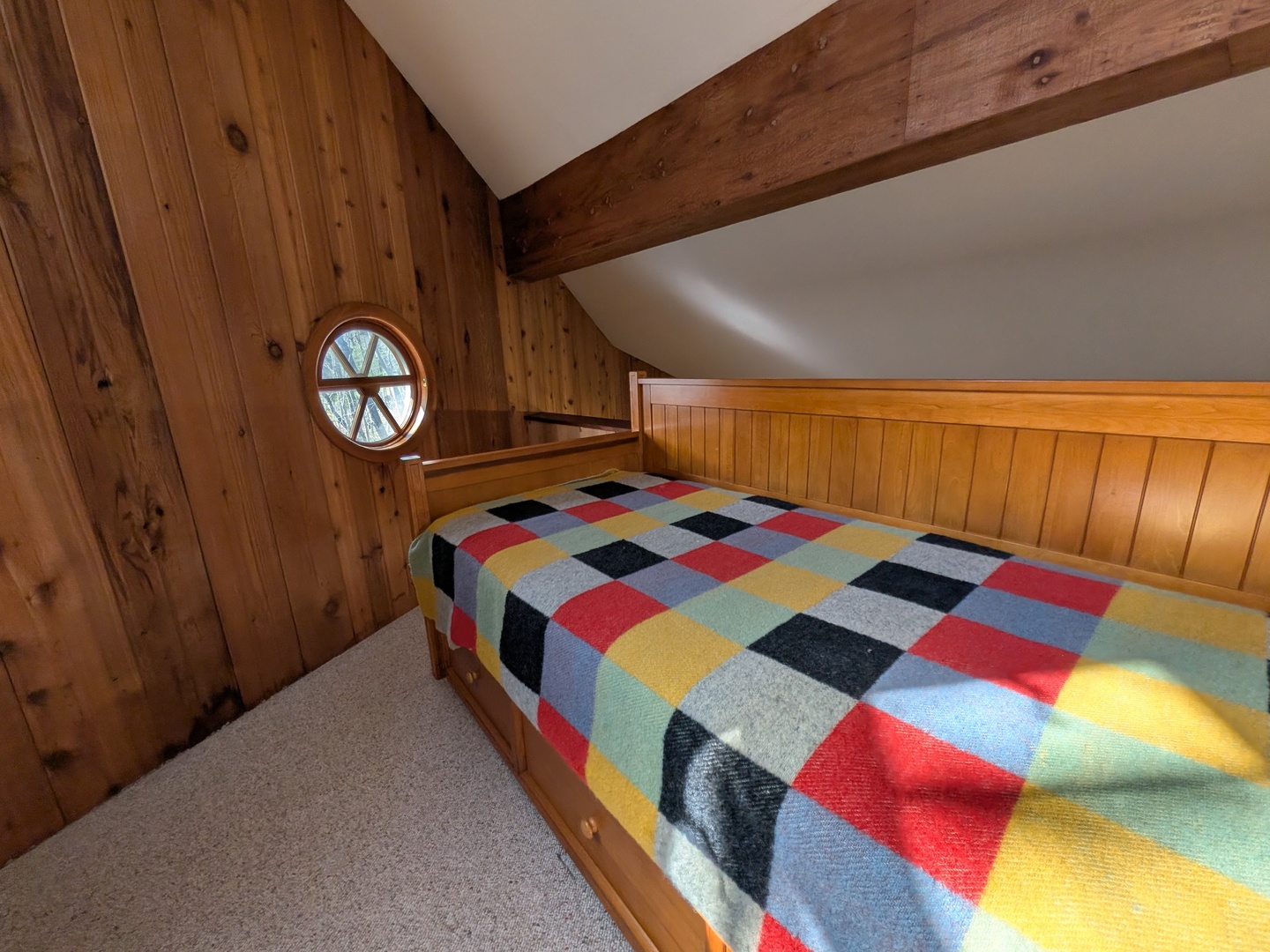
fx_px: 440
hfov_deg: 110.5
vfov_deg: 94.5
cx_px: 635
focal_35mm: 12
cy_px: 476
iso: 42
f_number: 1.7
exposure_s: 1/182
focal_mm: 2.02
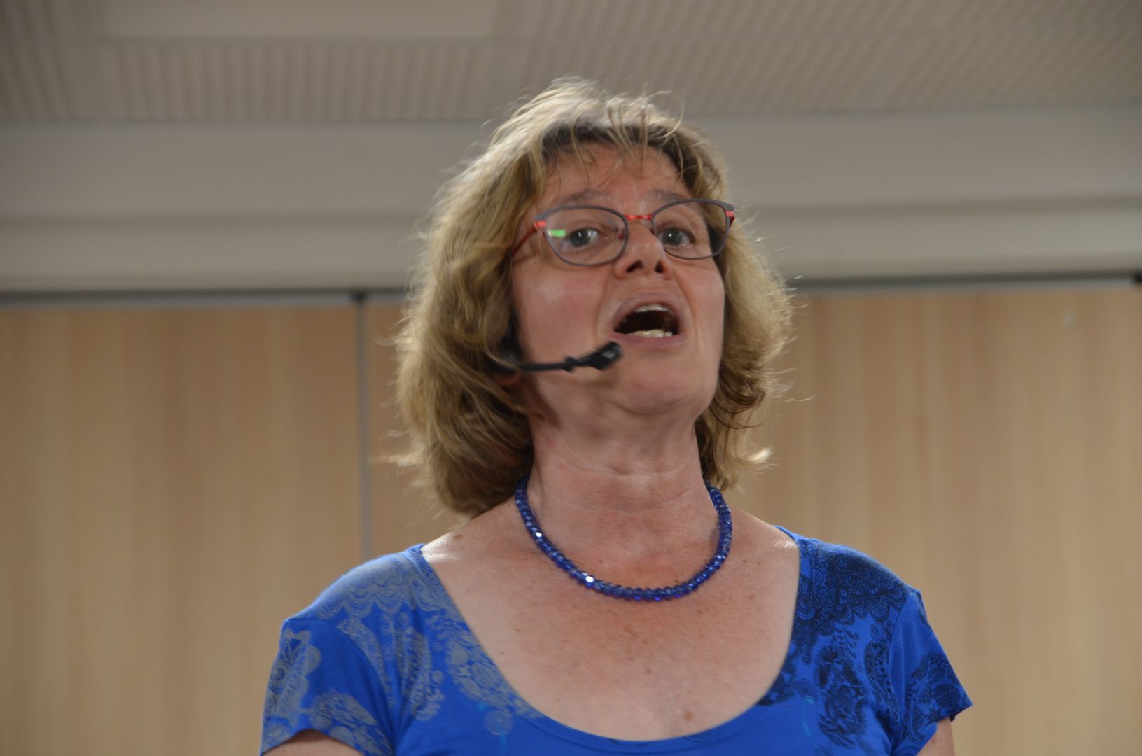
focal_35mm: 165
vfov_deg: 8.3
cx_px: 571
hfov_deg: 12.5
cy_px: 378
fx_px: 5223
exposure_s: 1/13
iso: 400
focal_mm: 110
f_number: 5.3
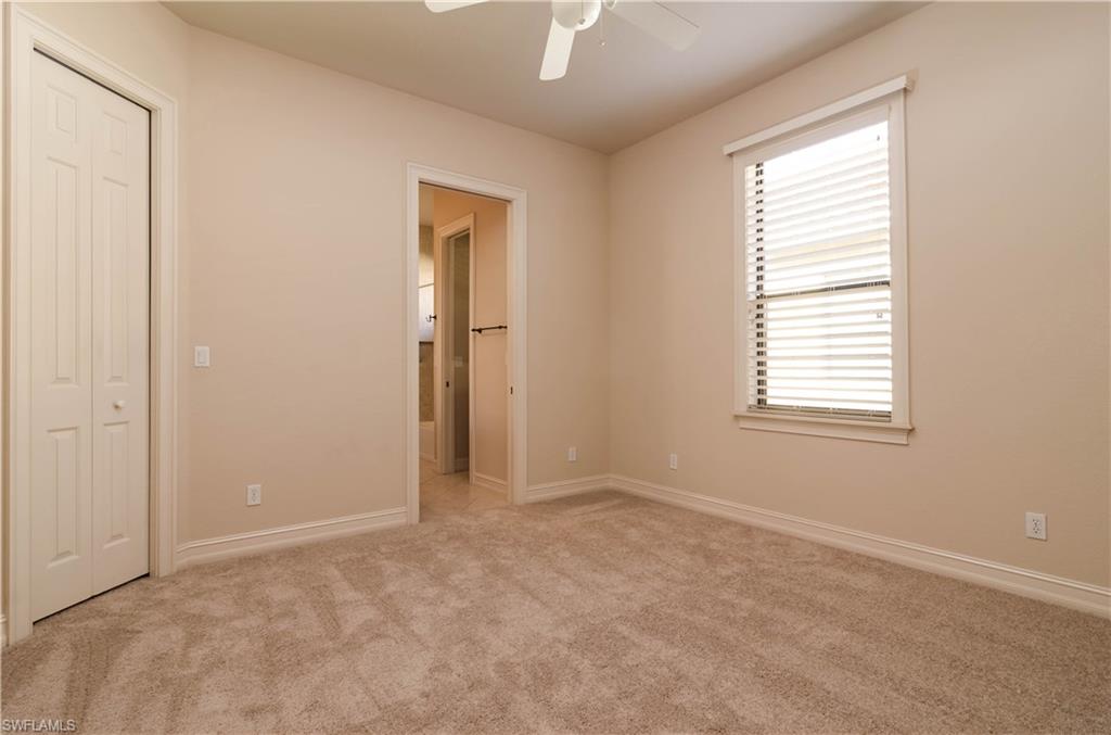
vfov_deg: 71.7
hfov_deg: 95.1
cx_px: 556
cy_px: 368
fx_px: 508
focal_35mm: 16
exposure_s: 1/6
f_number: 9
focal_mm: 11
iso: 200
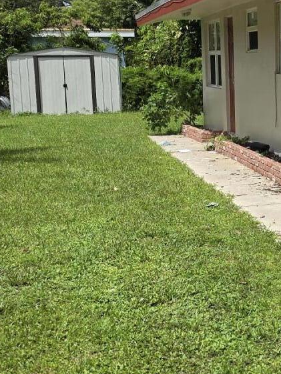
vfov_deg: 23.8
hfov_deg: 17.3
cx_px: 324
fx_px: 887
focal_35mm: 82
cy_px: 197
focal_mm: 6.5
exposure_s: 1/7939
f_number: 1.4
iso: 40
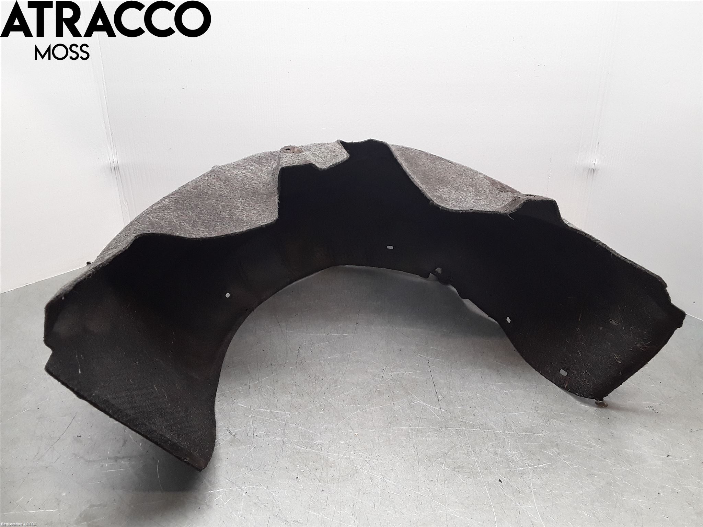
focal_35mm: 28
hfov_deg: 63.4
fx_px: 569
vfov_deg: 49.7
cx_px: 352
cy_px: 264
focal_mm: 2.91
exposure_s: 1/50
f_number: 1.9
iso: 50
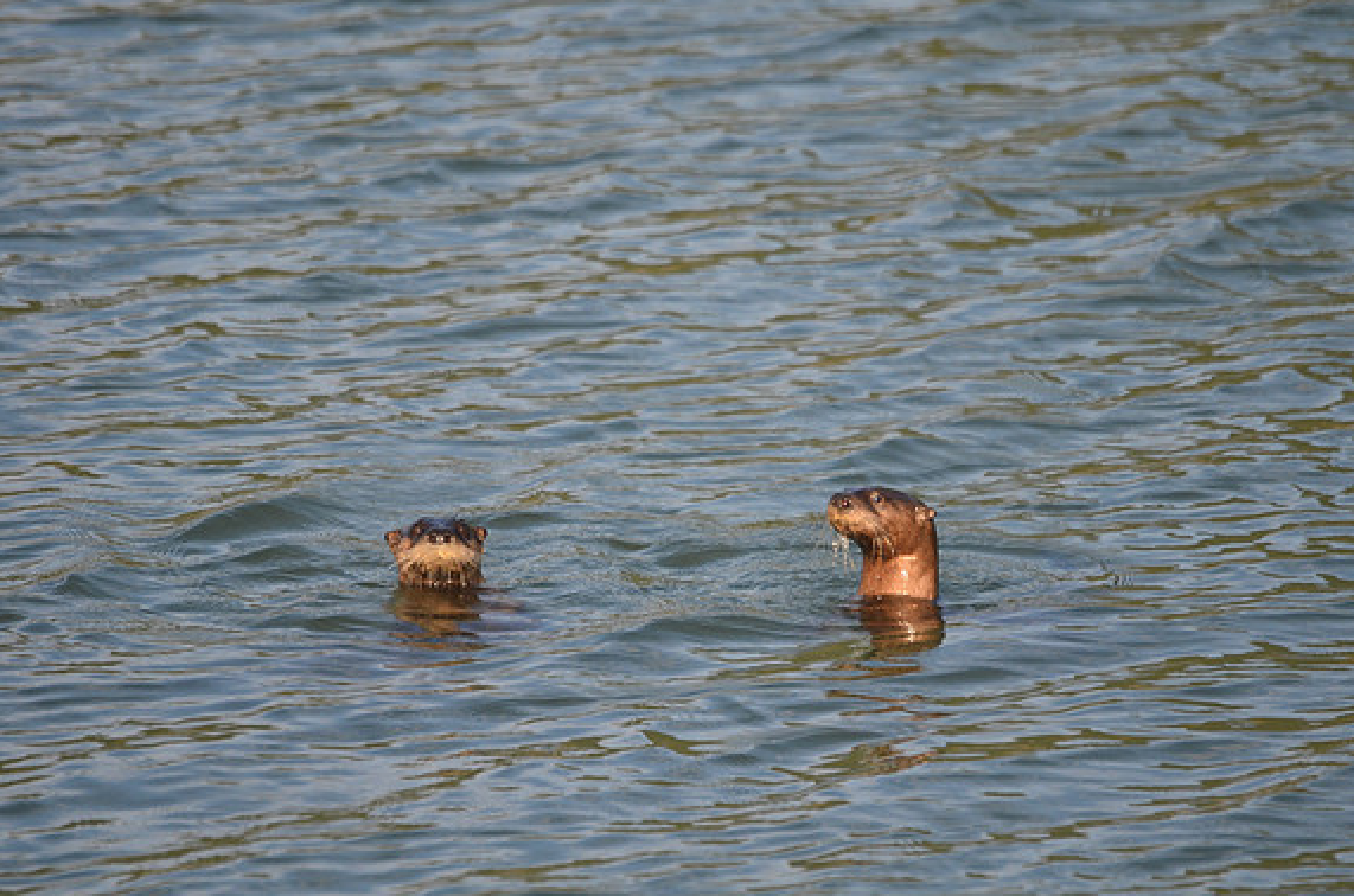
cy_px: 443
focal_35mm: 457
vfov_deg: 3.0
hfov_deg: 4.5
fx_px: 17150
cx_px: 685
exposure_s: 1/1250
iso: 400
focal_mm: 300
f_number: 5.6
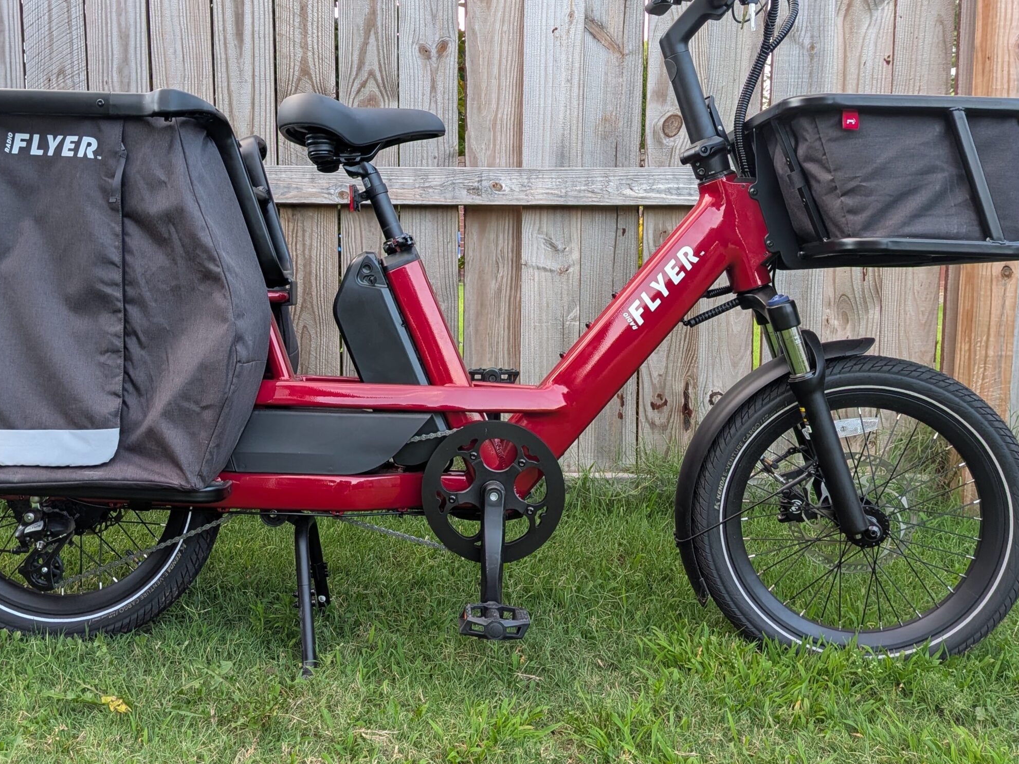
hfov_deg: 57.7
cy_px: 304
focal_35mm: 31
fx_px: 912
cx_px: 391
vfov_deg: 45.2
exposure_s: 1/25.3
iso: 45
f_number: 1.7
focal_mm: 4.53
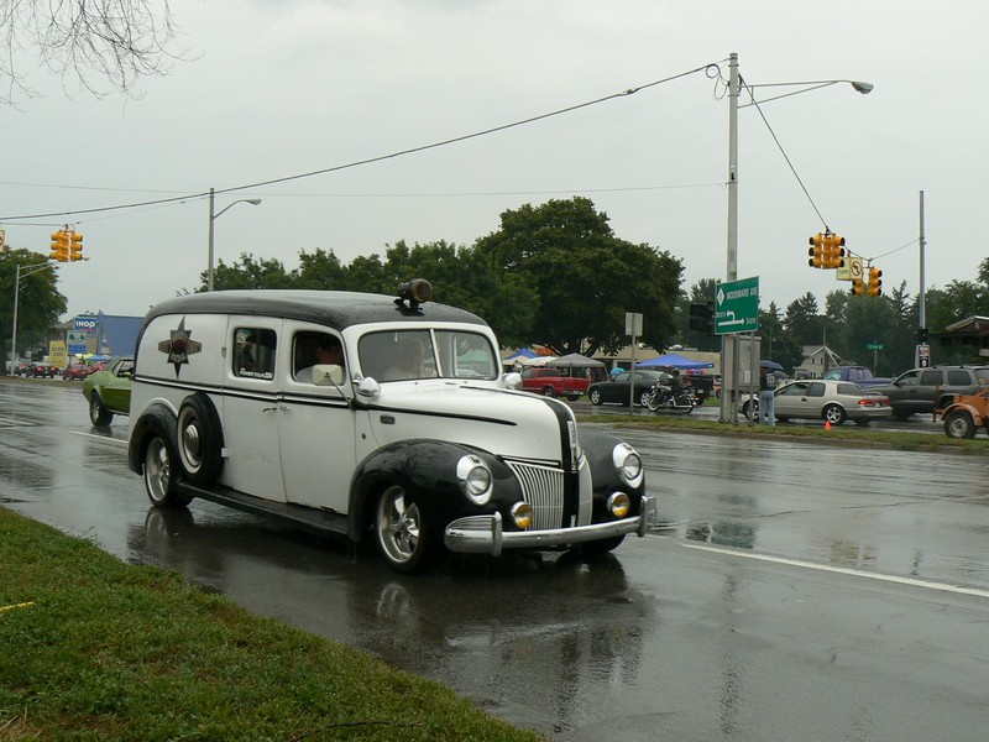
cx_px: 494
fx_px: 1057
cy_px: 371
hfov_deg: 50.1
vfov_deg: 38.7
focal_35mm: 37
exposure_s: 1/200
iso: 80
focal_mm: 6
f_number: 5.6
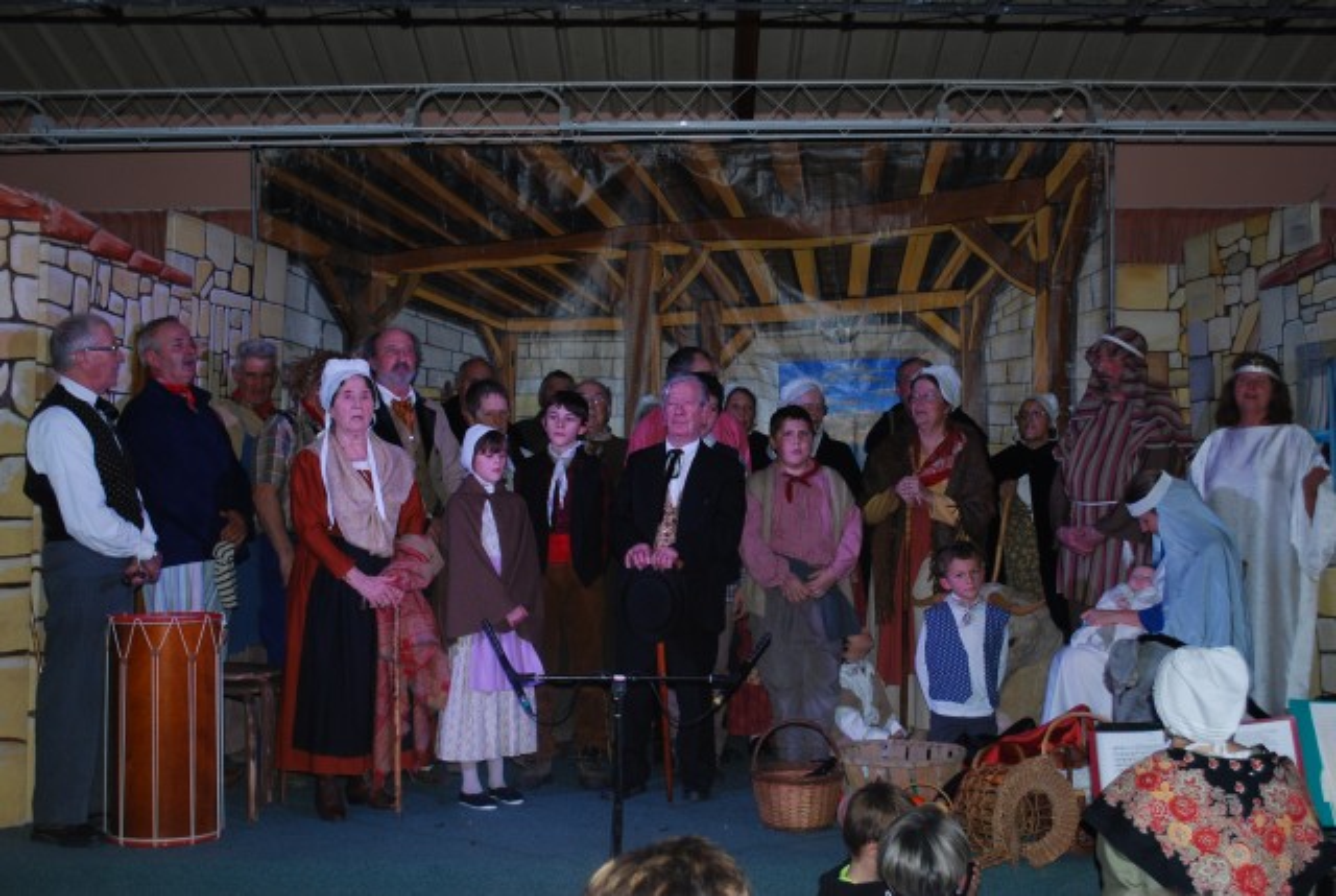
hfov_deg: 43.5
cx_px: 668
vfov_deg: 30.0
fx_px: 1673
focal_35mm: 45
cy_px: 448
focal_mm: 30
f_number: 4.8
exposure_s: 1/60
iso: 320
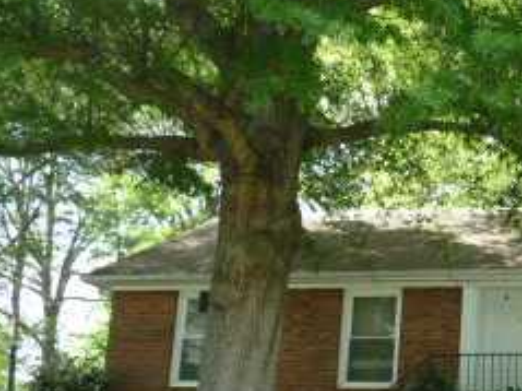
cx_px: 616
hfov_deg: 26.1
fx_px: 1010
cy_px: 349
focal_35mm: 67
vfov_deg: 21.4
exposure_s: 1/80
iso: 80
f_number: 3.3
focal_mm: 4.1
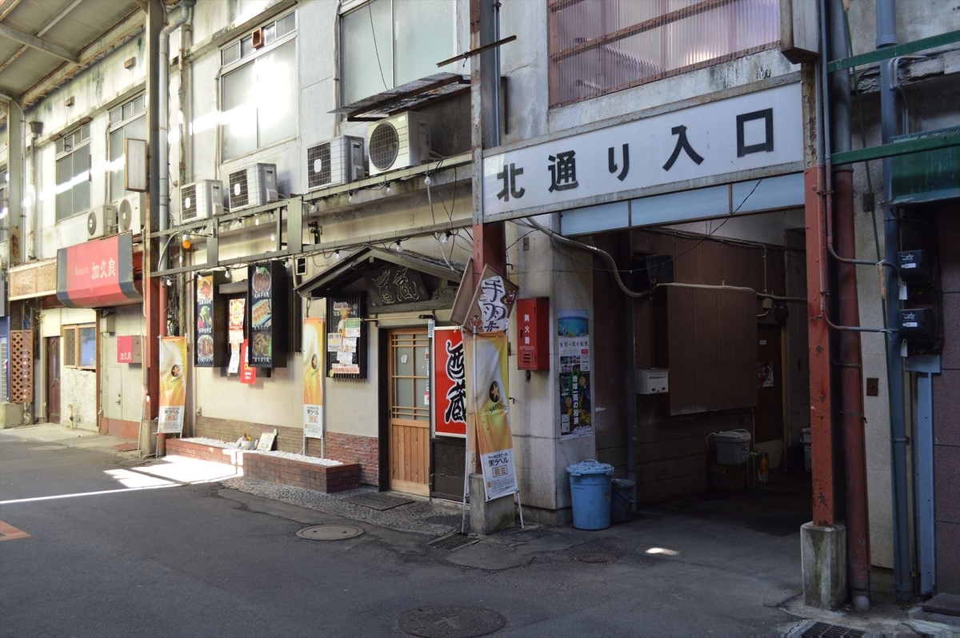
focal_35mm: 30
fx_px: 799
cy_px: 319
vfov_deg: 43.5
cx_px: 480
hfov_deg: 62.0
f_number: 5
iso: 400
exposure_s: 1/100
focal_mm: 20
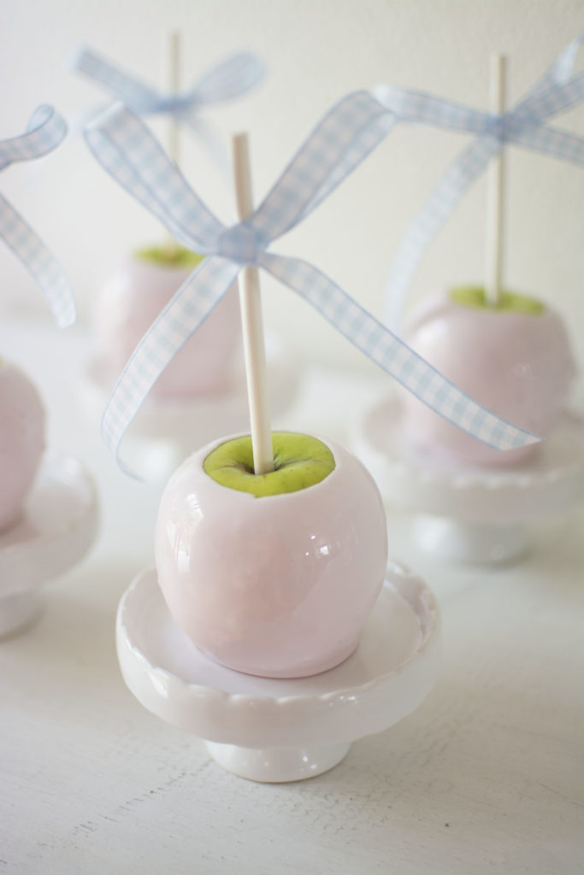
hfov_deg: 25.8
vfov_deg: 37.8
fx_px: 1277
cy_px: 438
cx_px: 292
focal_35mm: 52
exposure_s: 1/100
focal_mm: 35
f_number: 1.8
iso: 200
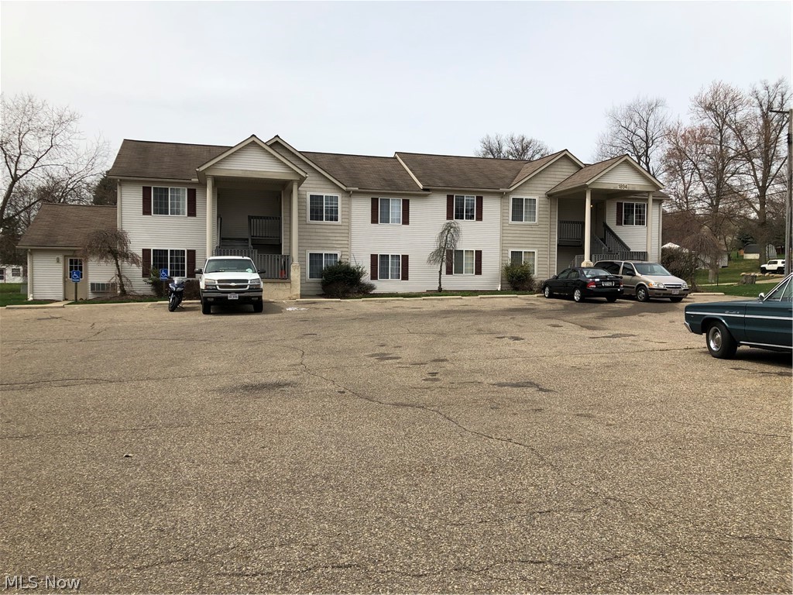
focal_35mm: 28
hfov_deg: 63.4
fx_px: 641
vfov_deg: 49.7
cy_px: 298
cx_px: 396
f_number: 1.8
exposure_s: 1/2288
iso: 20
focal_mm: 3.99
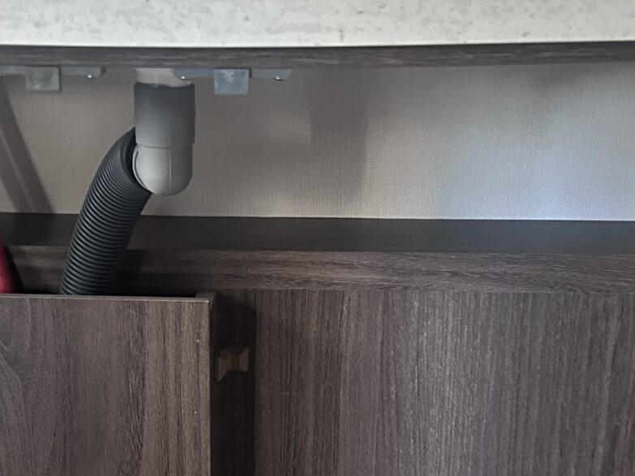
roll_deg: +0.7
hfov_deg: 30.6
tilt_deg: -22.2
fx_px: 1156
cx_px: 227
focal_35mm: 63
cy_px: 436
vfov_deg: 22.7
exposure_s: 1/40
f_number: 1.78
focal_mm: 6.86
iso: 1000
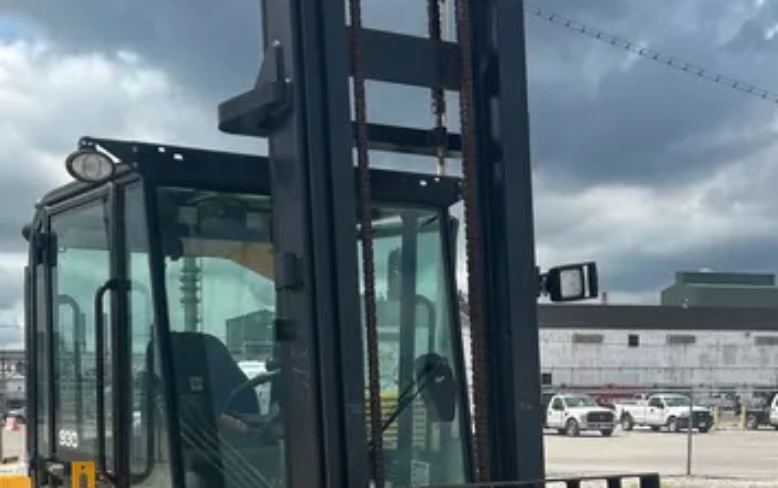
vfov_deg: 21.5
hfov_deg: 35.5
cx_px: 290
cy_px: 546
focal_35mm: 57
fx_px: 1210
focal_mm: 5.7
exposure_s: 1/4630
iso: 50
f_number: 1.5
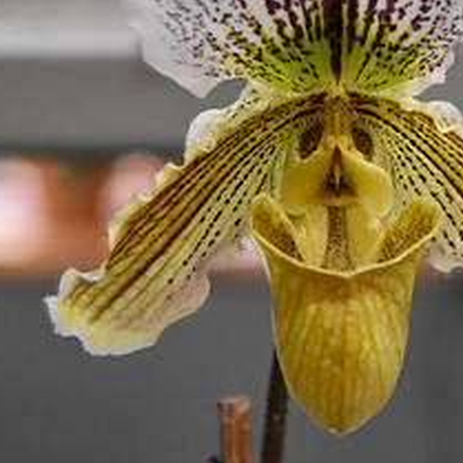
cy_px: 100
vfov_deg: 10.3
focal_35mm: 170
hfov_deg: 10.3
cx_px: 319
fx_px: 2573
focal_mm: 62
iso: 4000
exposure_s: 1/125
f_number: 5.6
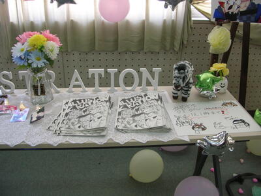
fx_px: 264
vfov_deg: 40.7
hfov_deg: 52.6
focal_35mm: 35
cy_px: 98
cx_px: 130
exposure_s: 1/32
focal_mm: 5.8
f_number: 2.8
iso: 50
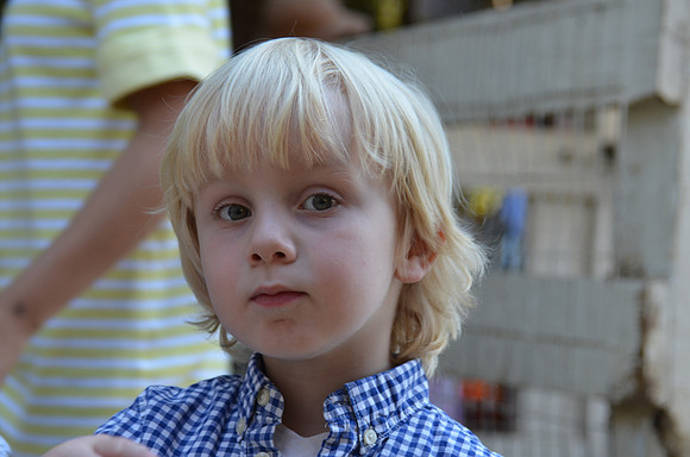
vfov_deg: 11.1
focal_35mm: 123
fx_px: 2352
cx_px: 345
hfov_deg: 16.7
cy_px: 228
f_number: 5.6
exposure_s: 1/100
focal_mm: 82
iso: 400
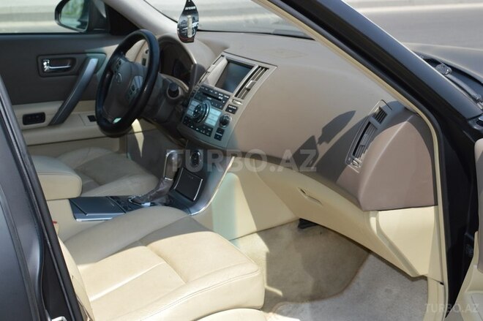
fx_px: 704
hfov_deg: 37.9
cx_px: 242
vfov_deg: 25.7
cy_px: 160
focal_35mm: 52
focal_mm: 35
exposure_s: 1/200
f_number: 6.3
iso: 100
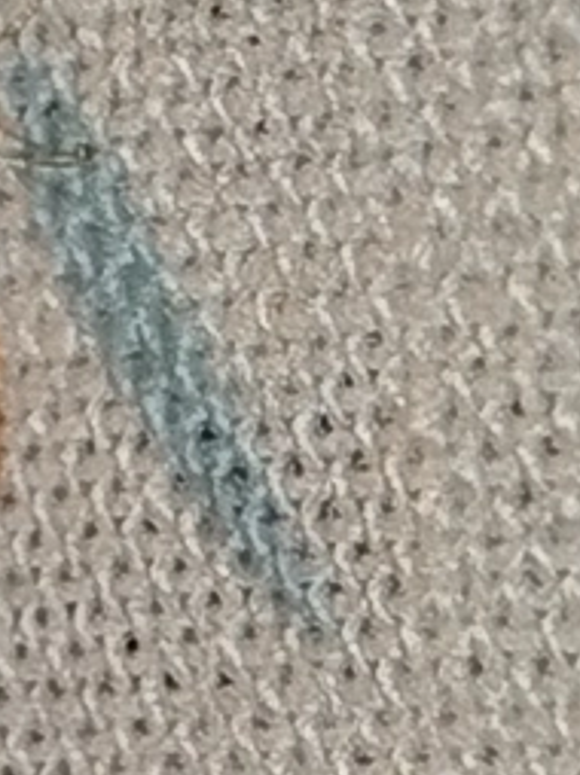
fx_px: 8526
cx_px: -140
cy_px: 311
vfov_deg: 5.2
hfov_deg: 3.9
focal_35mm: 381
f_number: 1.7
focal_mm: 5.31
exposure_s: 1/100
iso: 64
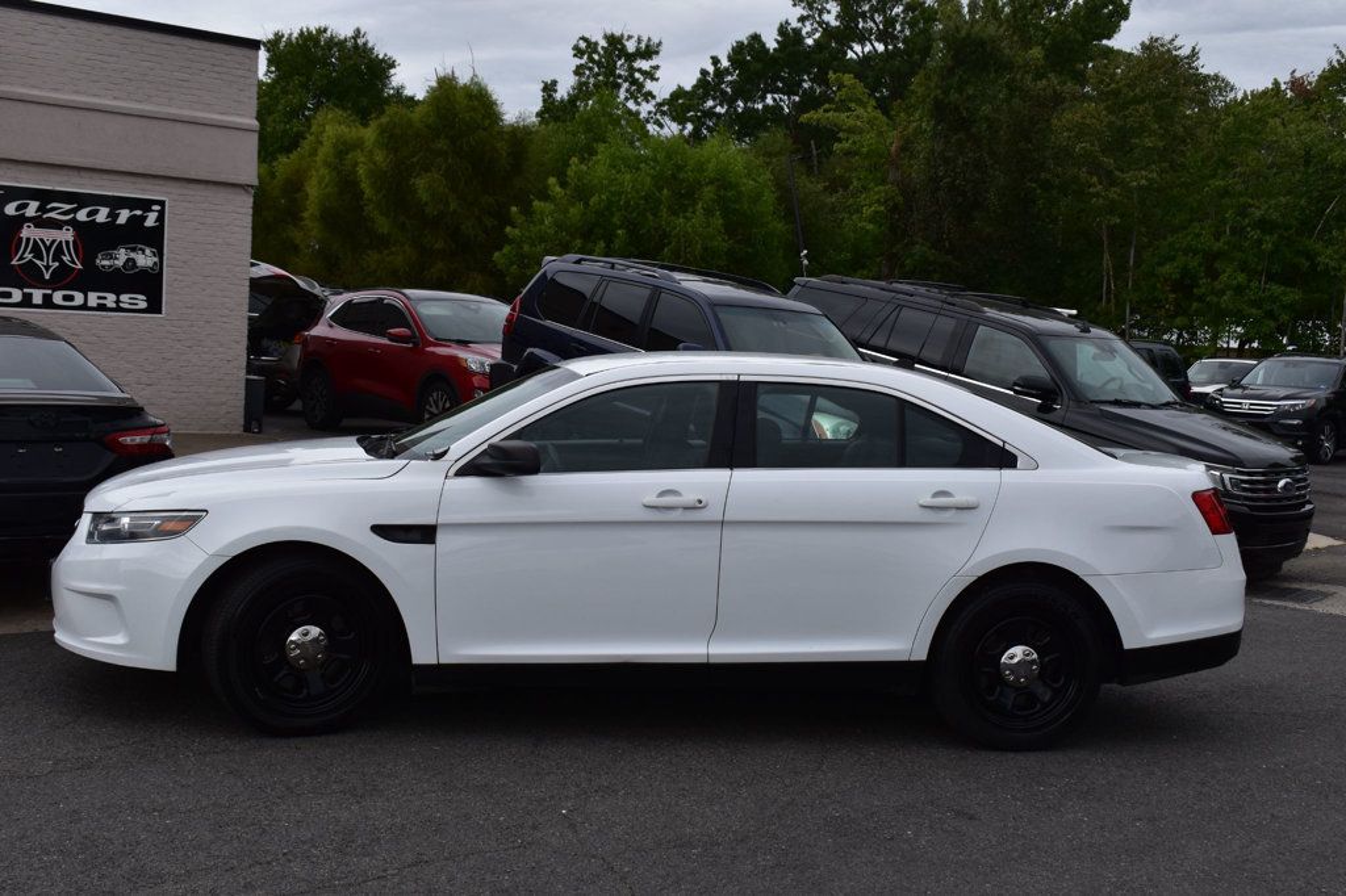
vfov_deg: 31.9
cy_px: 448
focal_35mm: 42
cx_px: 673
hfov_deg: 46.4
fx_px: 1570
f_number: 11
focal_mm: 28
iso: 280
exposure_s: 1/500
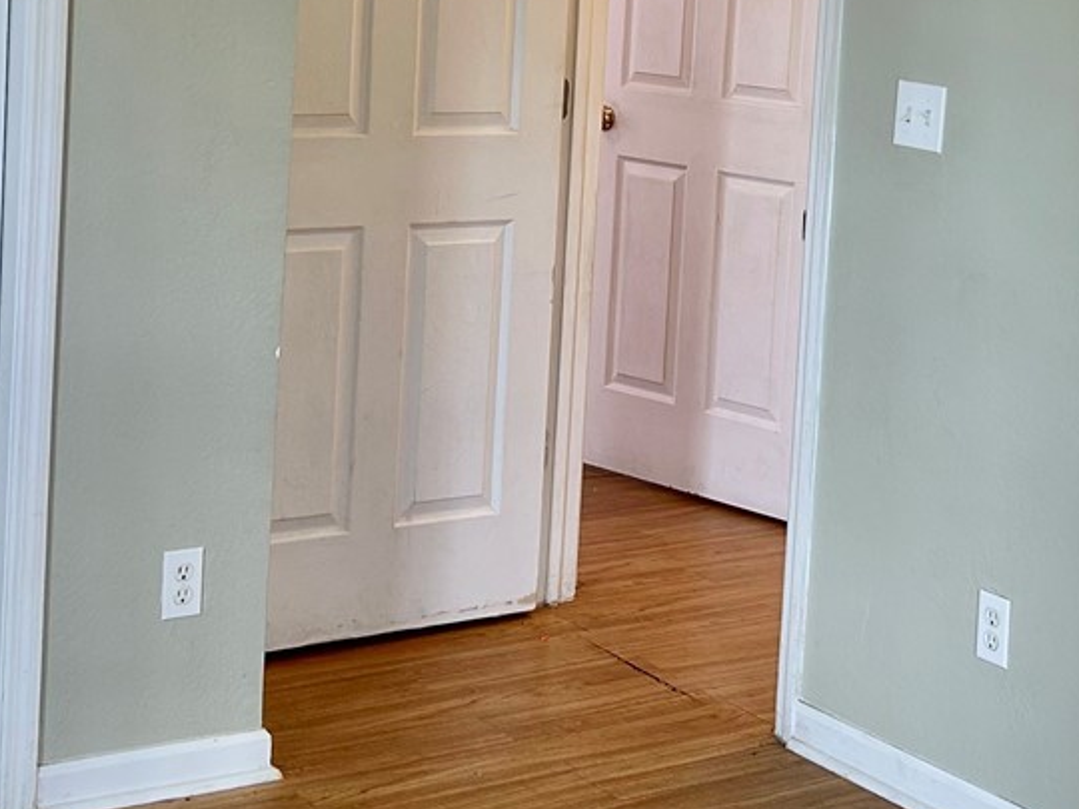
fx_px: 2400
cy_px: 82
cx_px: 613
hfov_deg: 25.3
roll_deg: -2.8
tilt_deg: -5.2
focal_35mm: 77
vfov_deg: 18.8
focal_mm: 5.7
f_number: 1.5
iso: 64
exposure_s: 1/60
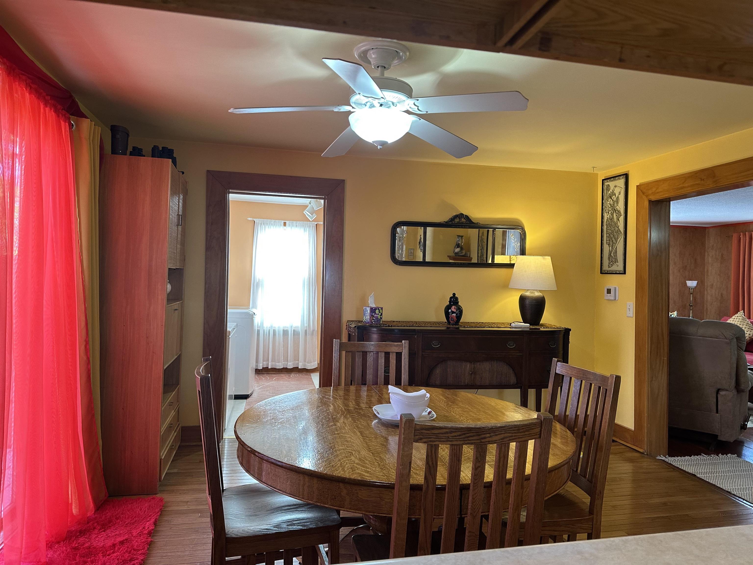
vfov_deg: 56.8
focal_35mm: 24
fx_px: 522
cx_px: 376
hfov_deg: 71.6
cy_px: 282
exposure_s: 1/60
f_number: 1.78
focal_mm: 6.86
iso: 160
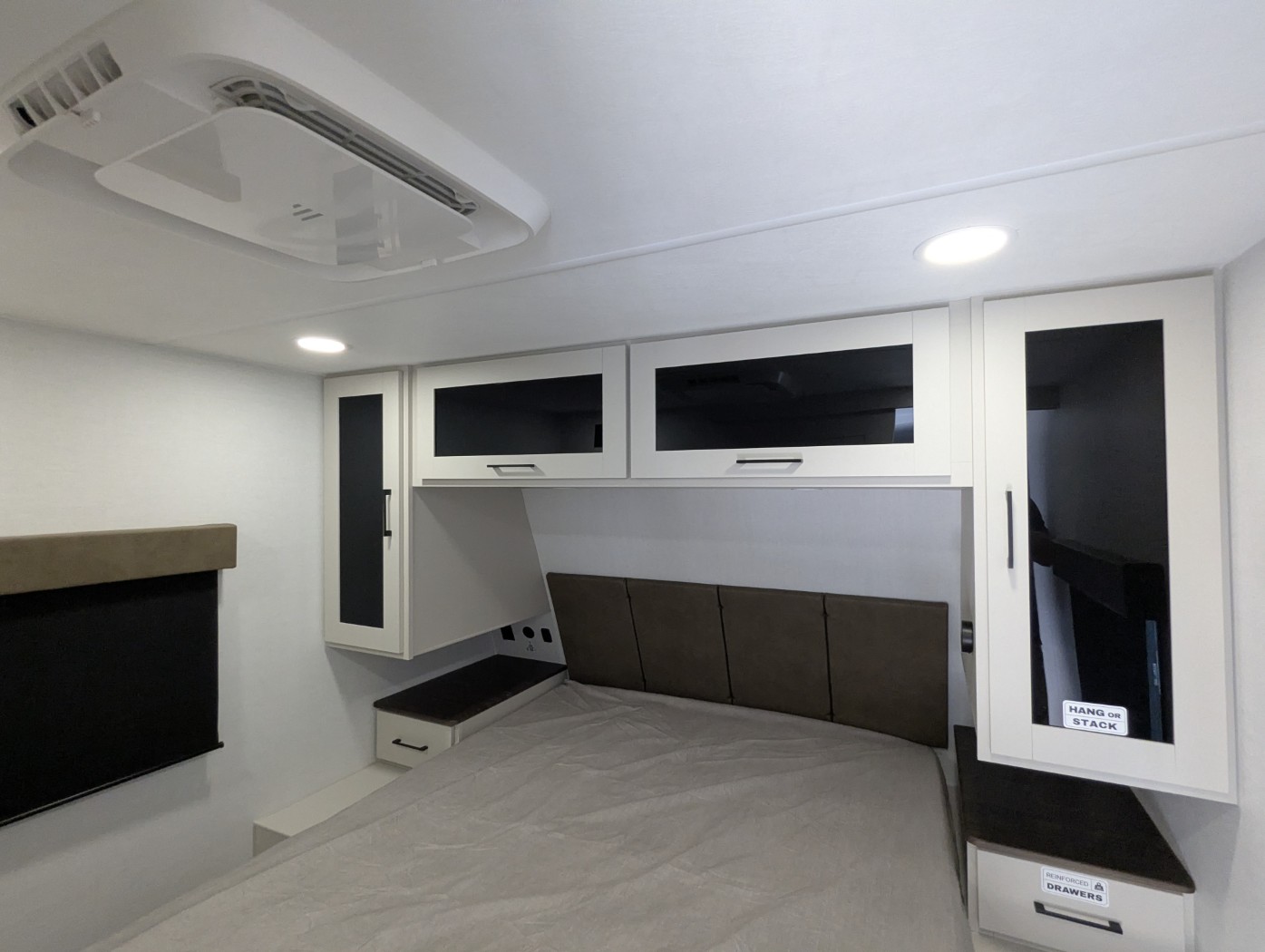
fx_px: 585
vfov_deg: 78.2
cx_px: 632
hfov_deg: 94.4
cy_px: 476
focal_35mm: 16
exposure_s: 1/146
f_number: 2.2
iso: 427
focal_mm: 2.35
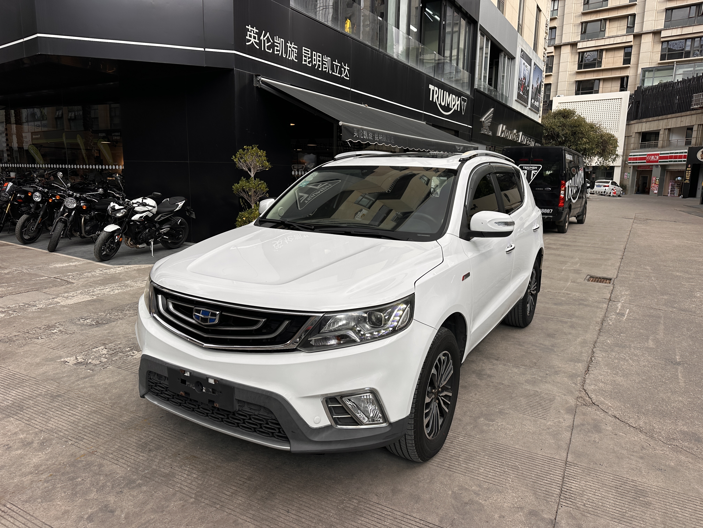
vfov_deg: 56.8
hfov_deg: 71.6
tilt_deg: -8.4
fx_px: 487
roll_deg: -1.1
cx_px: 352
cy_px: 264
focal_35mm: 24
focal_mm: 6.86
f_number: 1.78
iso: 80
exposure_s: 1/850
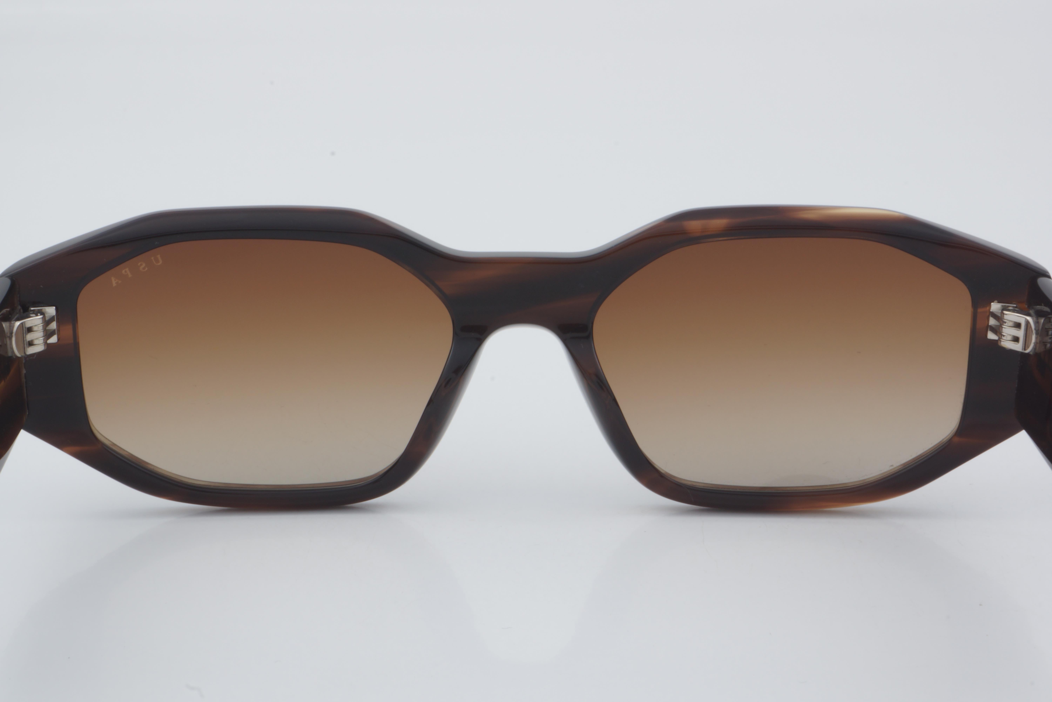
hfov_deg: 24.6
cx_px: 526
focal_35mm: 82
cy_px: 351
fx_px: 2411
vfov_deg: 16.6
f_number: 32
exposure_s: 1/3
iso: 100
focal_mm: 55
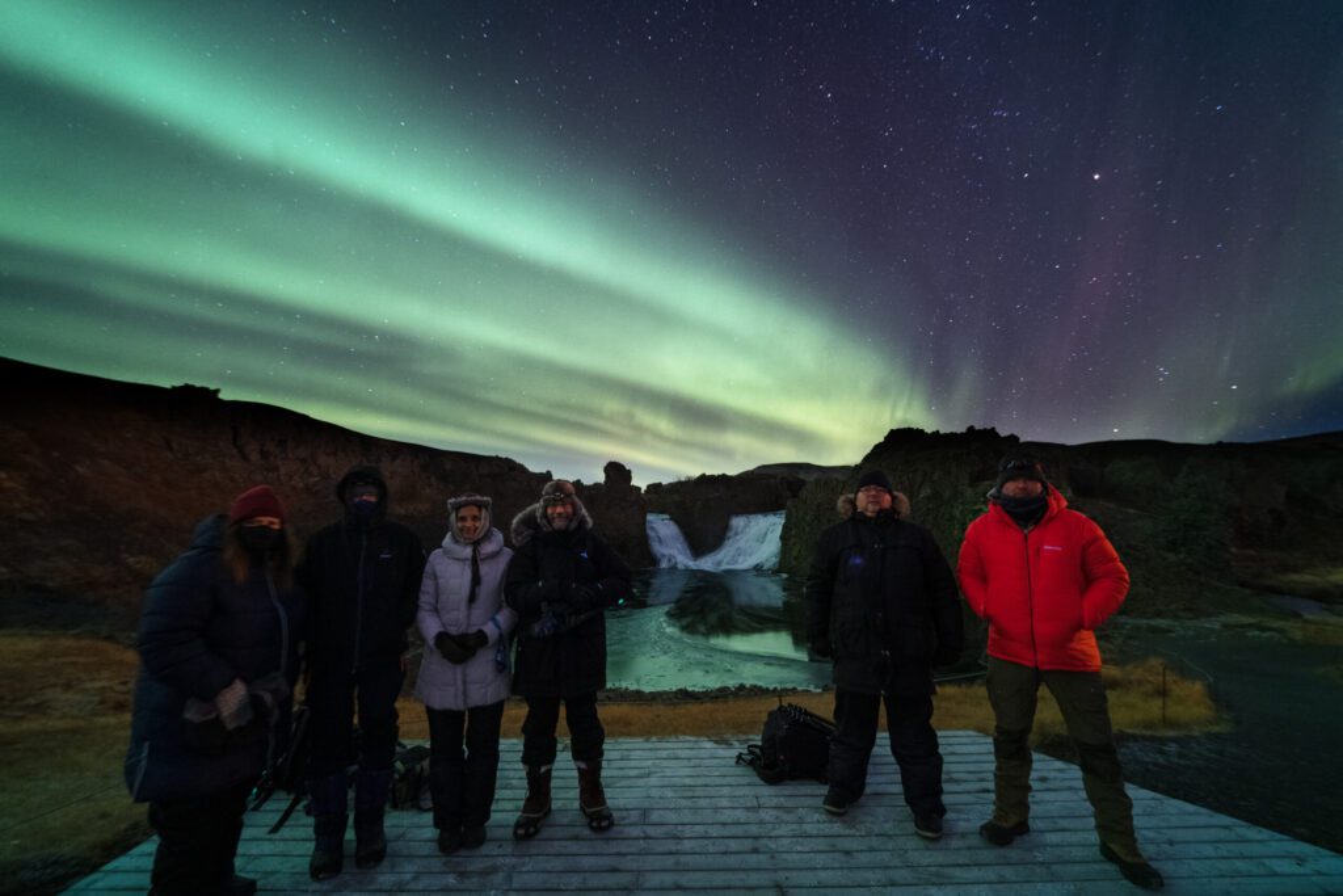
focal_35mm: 14
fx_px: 522
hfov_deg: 104.2
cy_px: 448
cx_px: 672
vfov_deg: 81.2
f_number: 2.2
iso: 1600
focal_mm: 14
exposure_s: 10
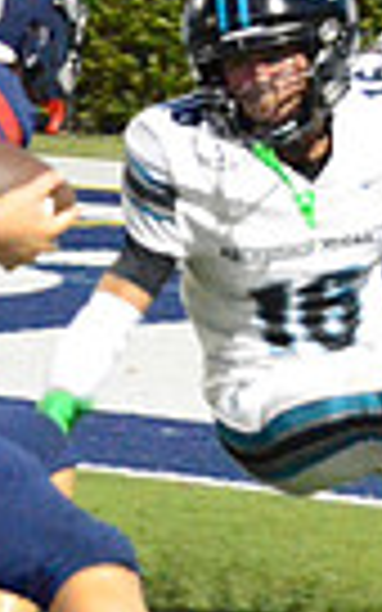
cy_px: 328
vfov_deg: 5.9
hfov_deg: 3.7
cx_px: 54
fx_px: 5949
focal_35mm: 357
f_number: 4.5
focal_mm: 55
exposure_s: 1/320
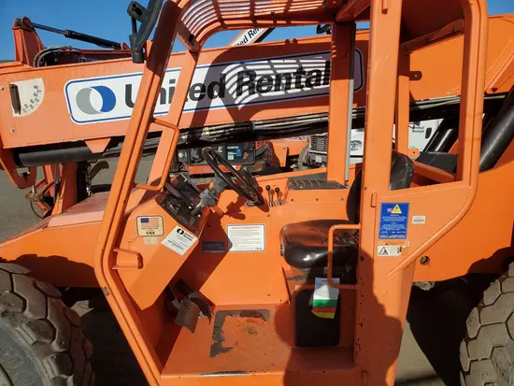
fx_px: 386
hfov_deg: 67.3
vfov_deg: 53.1
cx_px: 257
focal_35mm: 26
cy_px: 193
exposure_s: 1/3418
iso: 50
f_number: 2.4
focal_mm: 4.3
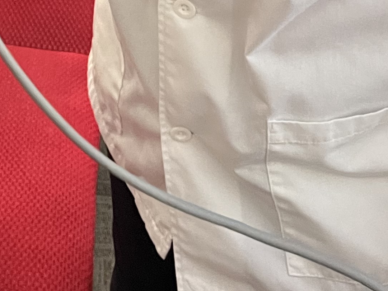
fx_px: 1087
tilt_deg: -16.8
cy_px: -240
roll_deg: -1.1
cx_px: -24
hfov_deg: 19.5
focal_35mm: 97
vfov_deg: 13.6
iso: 250
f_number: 1.6
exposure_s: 1/60
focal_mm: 5.1
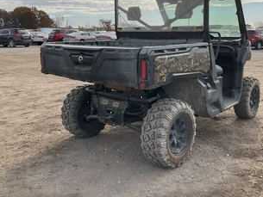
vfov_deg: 37.6
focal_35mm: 38
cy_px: 78
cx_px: 145
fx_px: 289
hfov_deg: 48.9
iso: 25
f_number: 1.8
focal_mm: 3
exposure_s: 1/1015
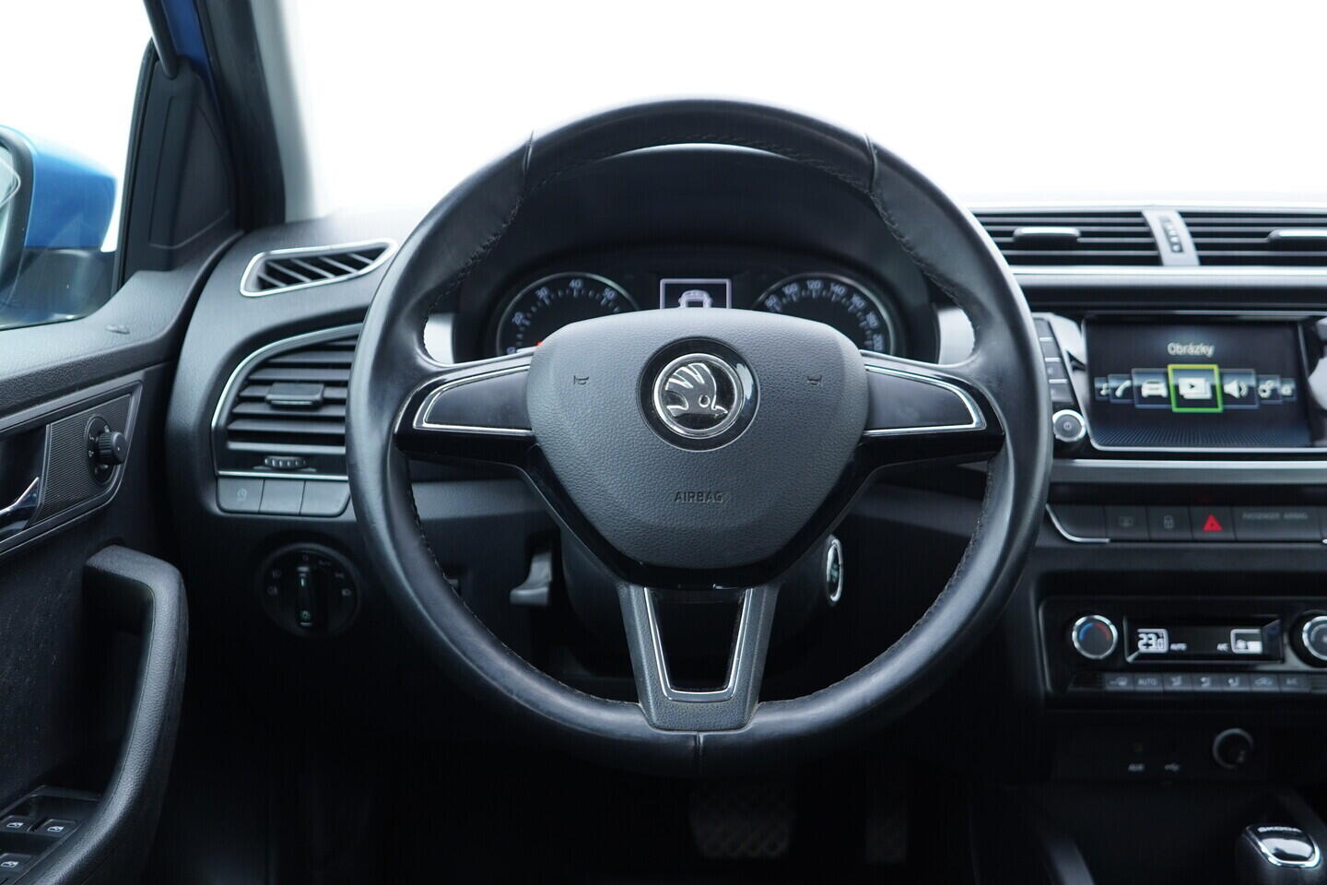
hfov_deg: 53.1
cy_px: 442
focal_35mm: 36
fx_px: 1327
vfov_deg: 36.9
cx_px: 664
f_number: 2.8
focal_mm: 24
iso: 320
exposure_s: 1/40
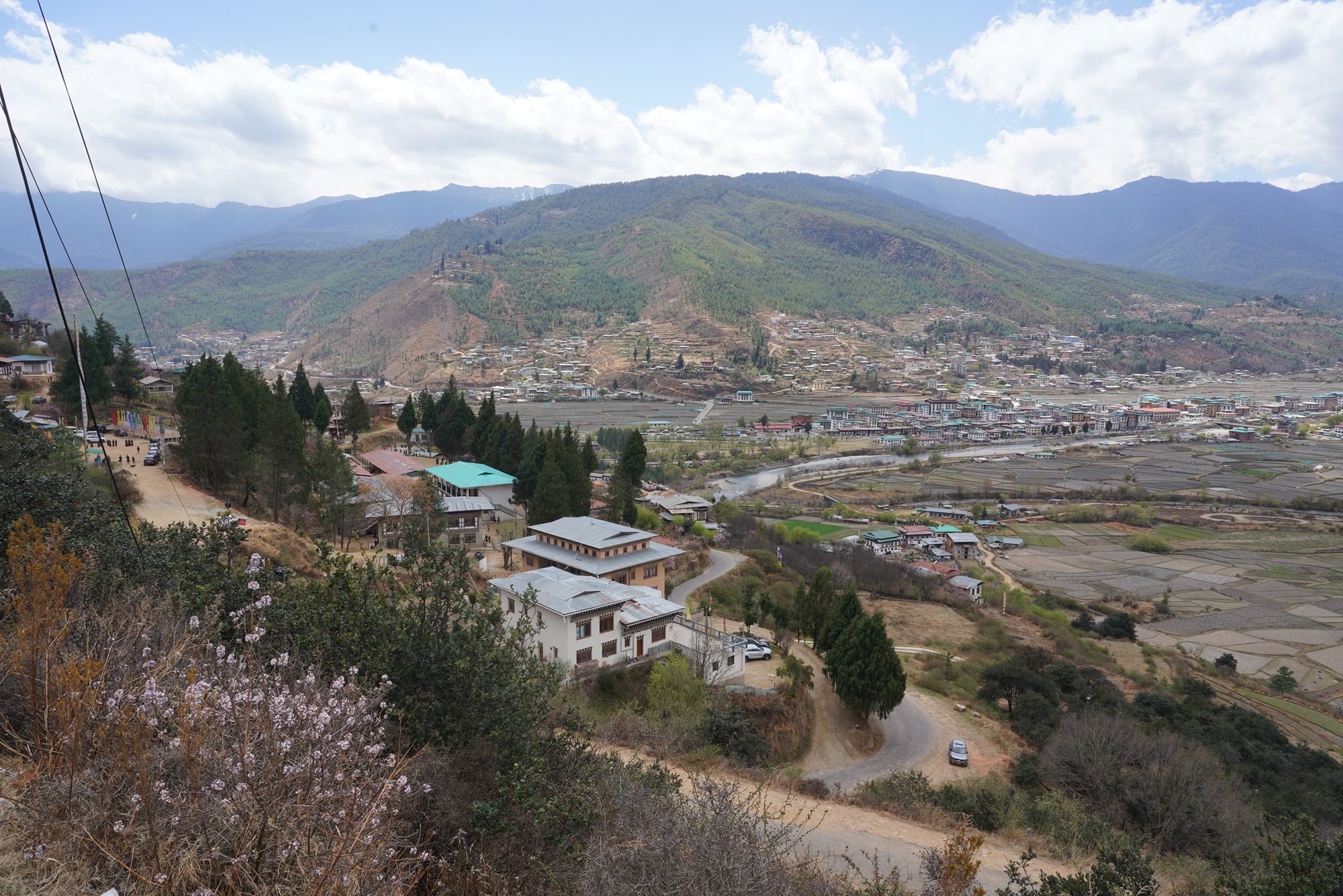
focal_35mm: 24
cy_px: 448
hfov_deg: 73.7
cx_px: 672
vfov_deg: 53.1
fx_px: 895
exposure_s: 1/100
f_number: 13
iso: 100
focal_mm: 24
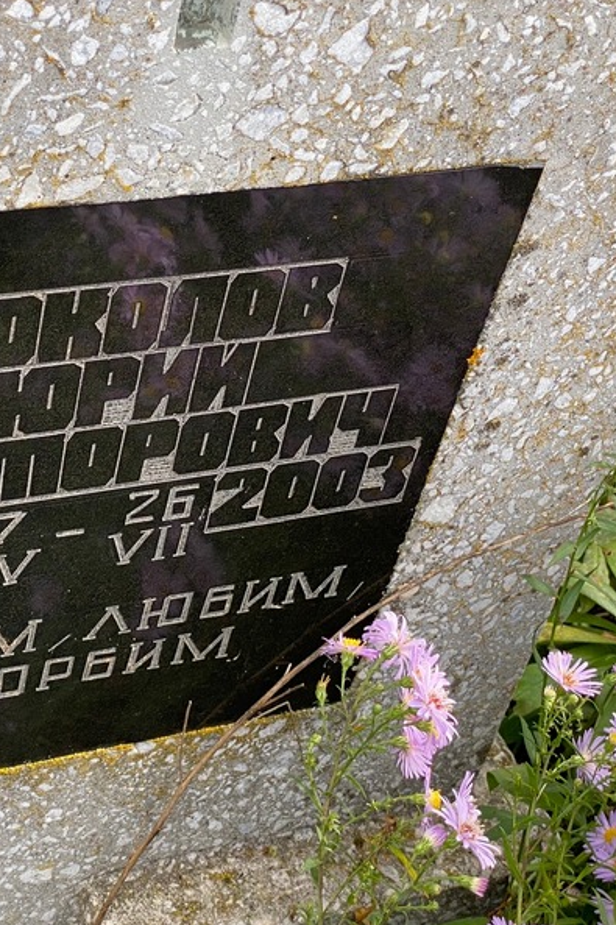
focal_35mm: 73
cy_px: 465
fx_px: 1875
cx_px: 98
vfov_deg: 27.7
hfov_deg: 18.4
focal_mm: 6
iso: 20
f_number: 2
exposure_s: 1/254
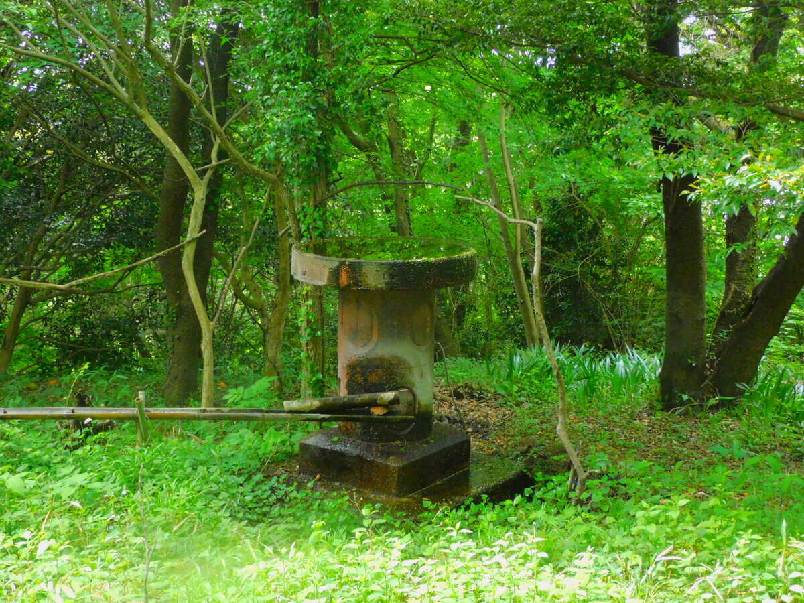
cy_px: 302
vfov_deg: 29.1
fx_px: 1161
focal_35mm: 50
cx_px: 402
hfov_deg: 38.2
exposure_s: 1/160
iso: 800
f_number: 4
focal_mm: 9
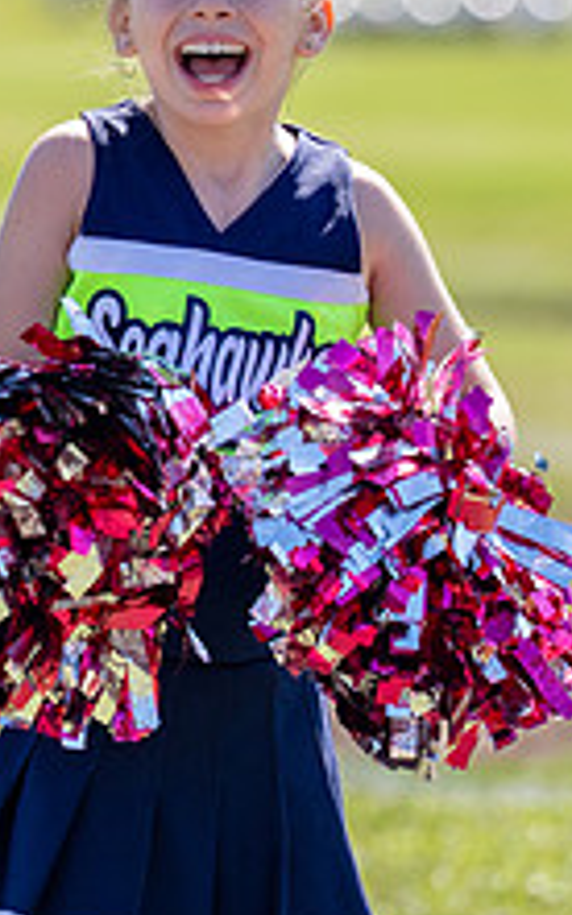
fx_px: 16148
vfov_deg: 3.2
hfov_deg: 2.0
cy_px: 265
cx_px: 9
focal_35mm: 647
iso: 200
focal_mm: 182
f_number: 2.8
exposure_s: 1/2000
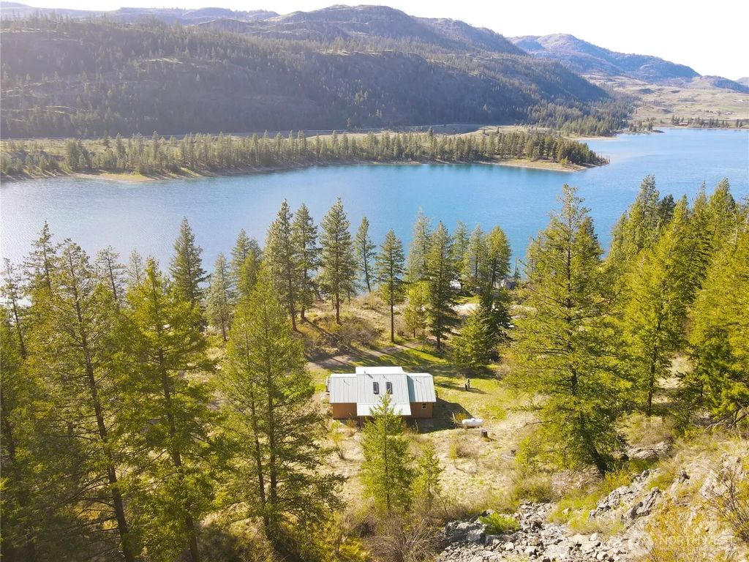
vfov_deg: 56.8
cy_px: 281
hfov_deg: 71.6
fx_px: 519
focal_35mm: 24
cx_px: 374
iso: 100
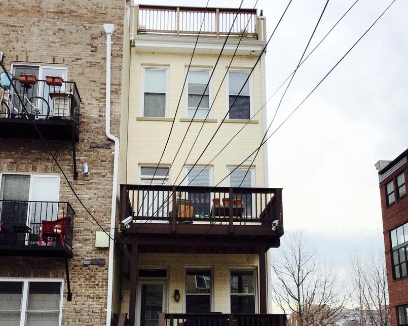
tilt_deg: +14.7
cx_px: 204
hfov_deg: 47.9
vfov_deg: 38.1
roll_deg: -0.2
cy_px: 246
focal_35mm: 38
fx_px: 459
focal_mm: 4.15
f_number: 2.2
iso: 32
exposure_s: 1/1319
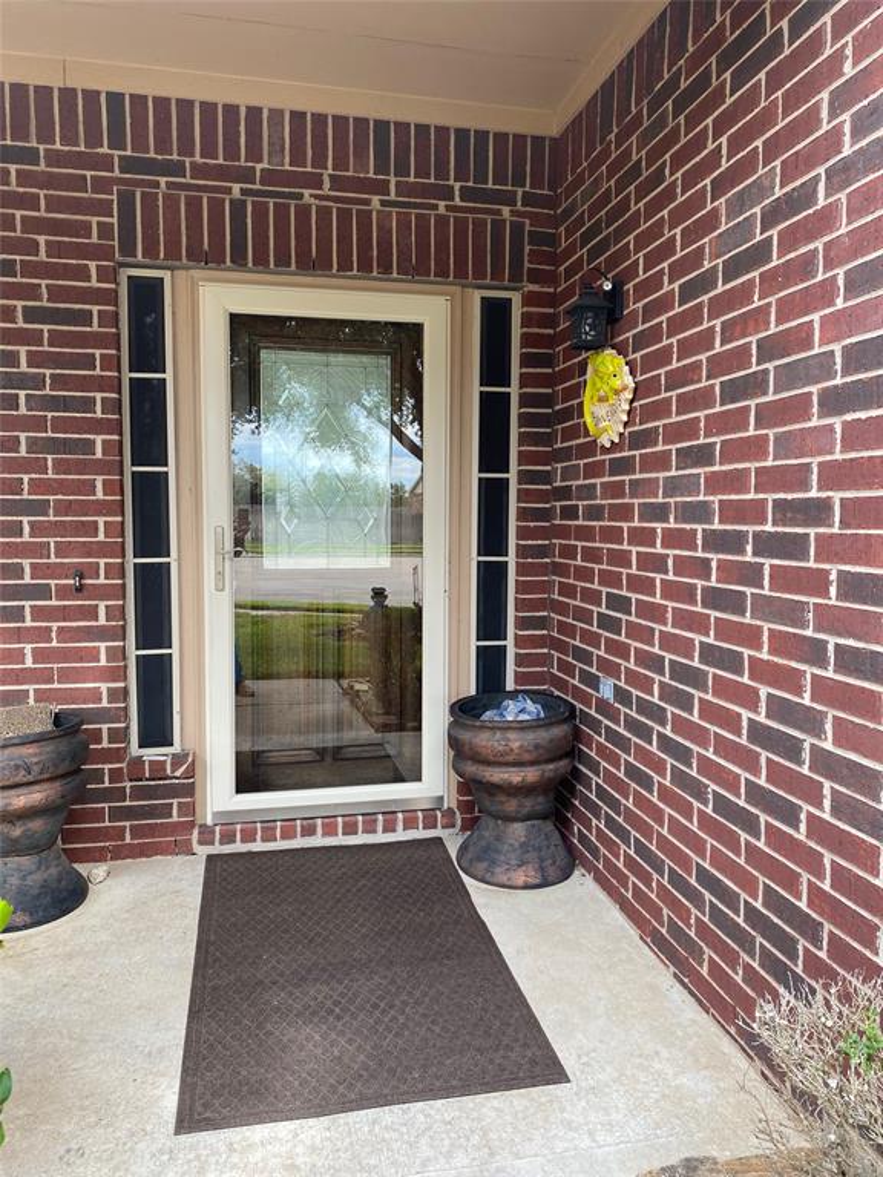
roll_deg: +0.2
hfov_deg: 53.1
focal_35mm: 26
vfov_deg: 67.3
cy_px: 588
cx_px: 442
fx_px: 884
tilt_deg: -3.8
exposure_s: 1/122
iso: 50
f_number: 1.8
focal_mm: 4.25
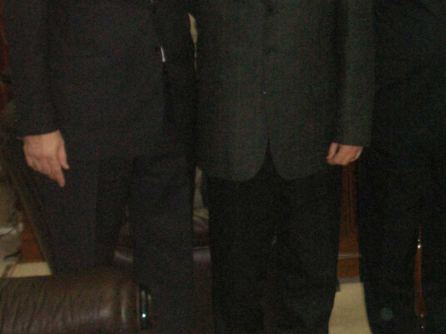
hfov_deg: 20.5
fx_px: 1160
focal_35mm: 90
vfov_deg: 16.4
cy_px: 95
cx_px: 518
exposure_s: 1/40
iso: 160
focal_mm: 7.7
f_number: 3.5
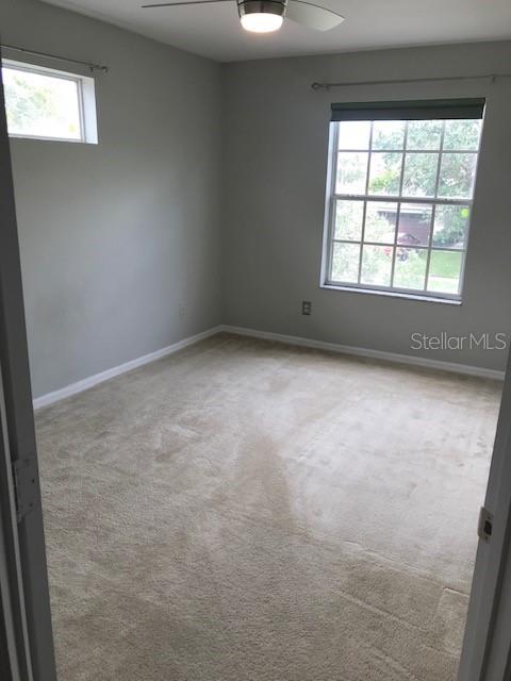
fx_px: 551
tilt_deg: -14.9
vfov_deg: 63.4
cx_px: 256
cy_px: 340
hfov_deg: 49.7
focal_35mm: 28
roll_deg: +0.0
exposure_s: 1/120
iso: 20
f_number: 1.8
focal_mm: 3.99
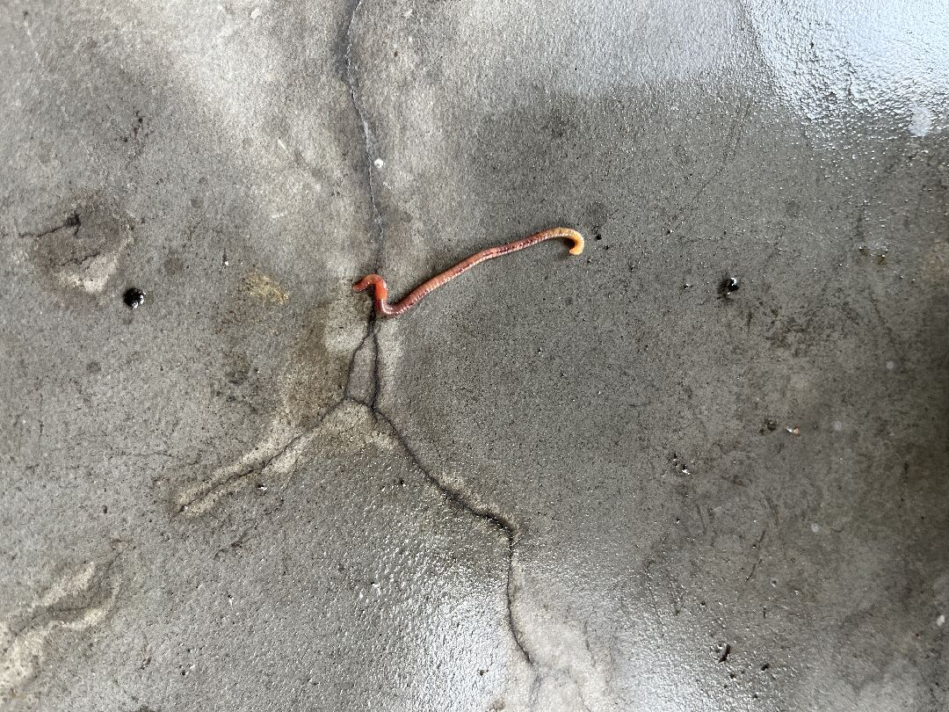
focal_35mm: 26
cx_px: 474
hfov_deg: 67.3
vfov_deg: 53.1
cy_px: 356
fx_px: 713
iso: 100
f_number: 1.6
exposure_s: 1/121
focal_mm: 5.1
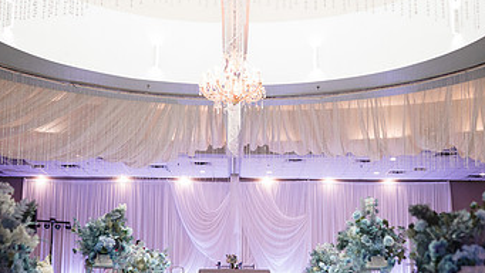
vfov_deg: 18.8
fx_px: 823
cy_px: 152
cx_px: 233
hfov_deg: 32.8
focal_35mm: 64
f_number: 2
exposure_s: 1/1600
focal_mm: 35
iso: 2500
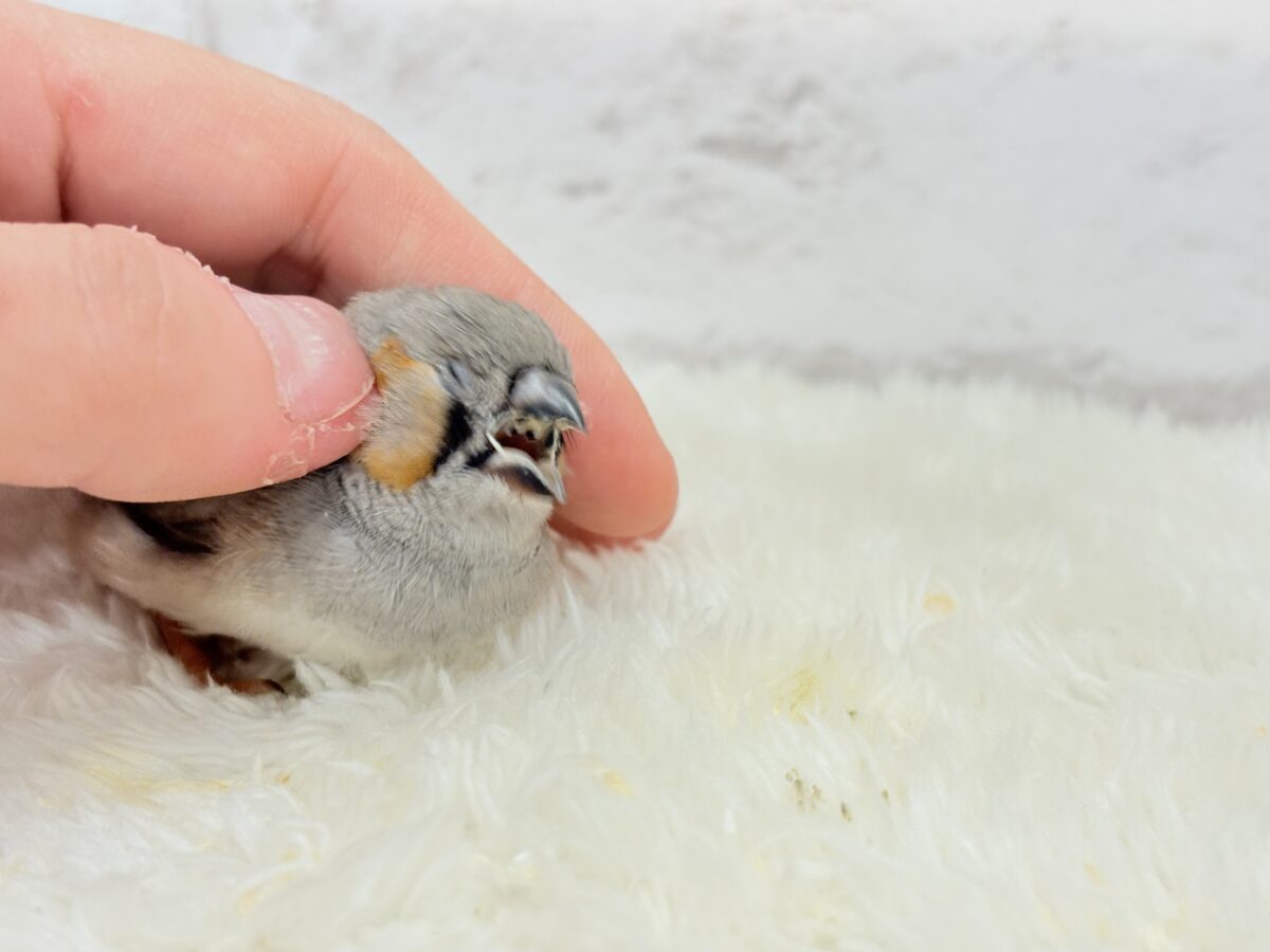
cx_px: 635
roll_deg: -1.5
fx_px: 1908
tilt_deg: -17.4
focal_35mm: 52
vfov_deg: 28.0
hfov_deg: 36.8
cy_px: 476
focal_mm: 5.96
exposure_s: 1/50
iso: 40
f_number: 1.6
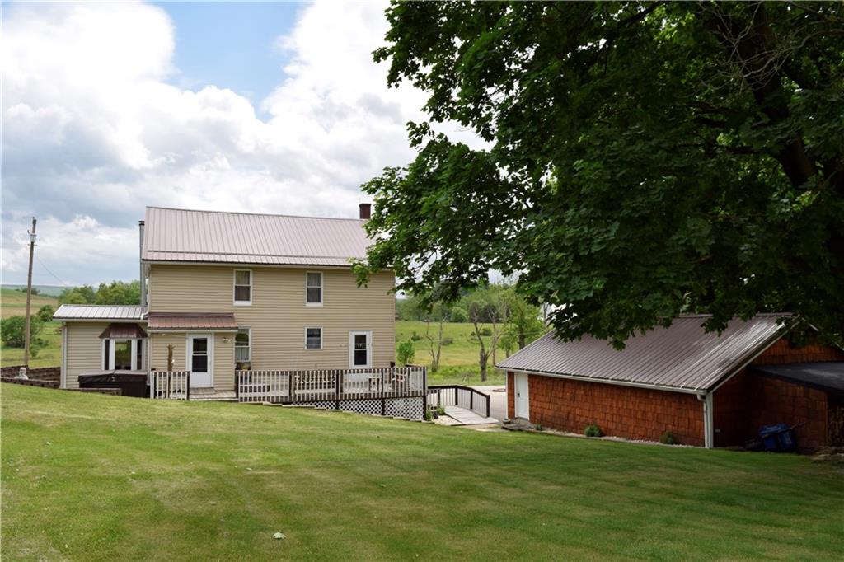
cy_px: 281
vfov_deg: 47.9
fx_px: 633
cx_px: 422
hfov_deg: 67.4
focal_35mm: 27
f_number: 9
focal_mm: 18
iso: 100
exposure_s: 1/200
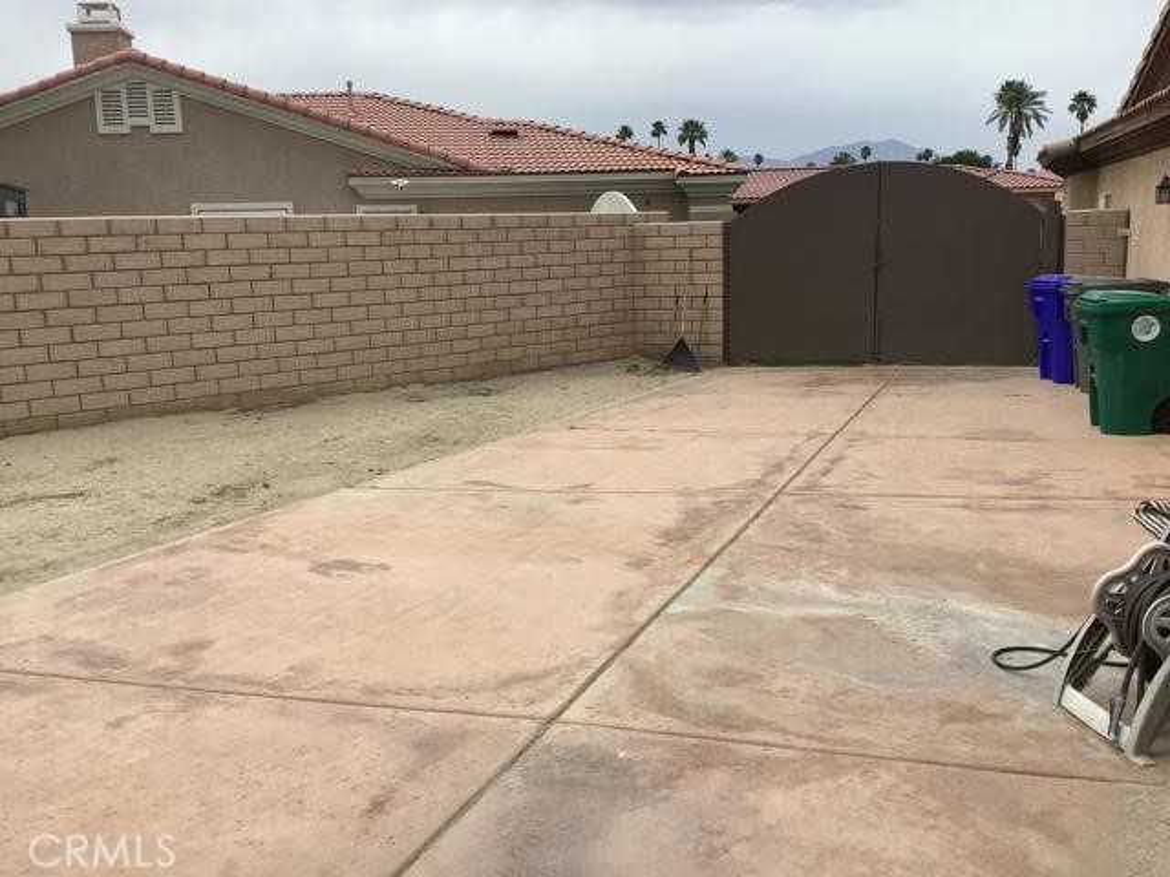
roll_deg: +4.0
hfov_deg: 58.4
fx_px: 1048
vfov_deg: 45.4
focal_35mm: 31
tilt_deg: -11.0
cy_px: 438
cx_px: 585
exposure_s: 1/1631
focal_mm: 3.3
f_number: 2.4
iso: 25
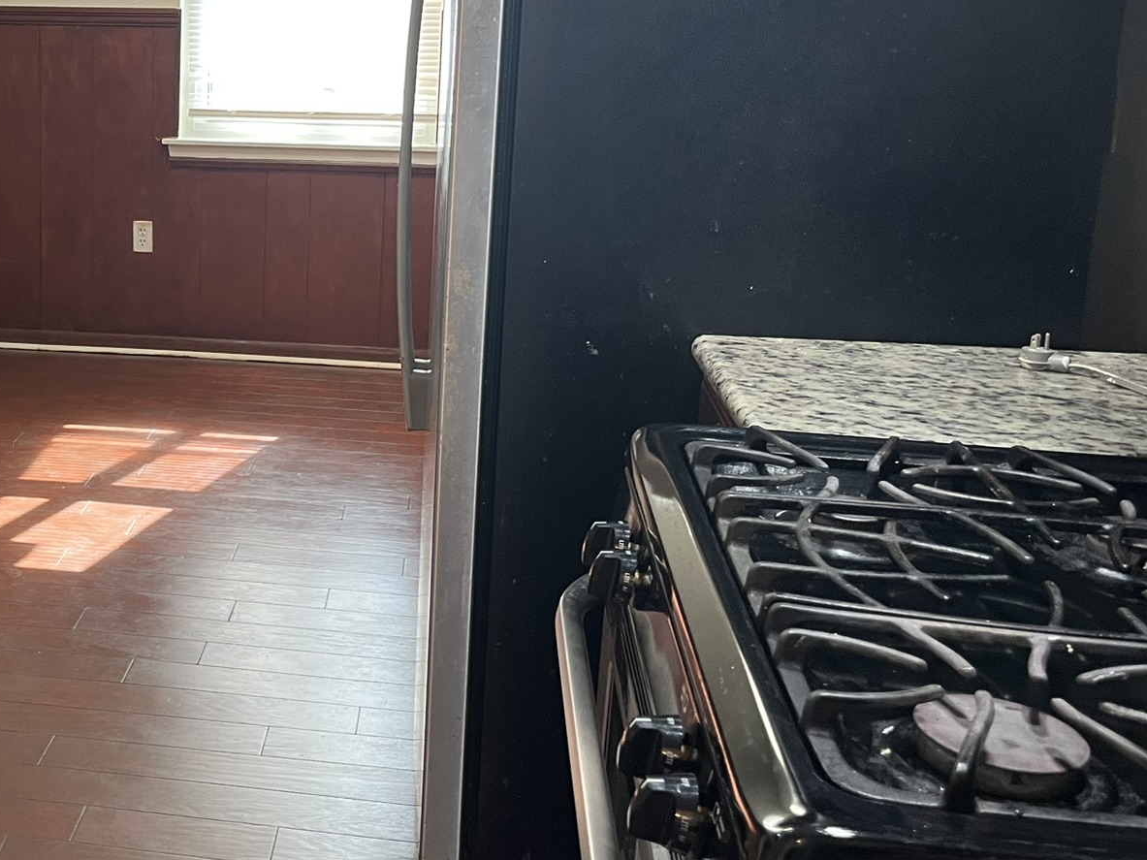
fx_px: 1491
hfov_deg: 39.9
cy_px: 318
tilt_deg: -10.4
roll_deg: -0.6
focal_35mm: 45
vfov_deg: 32.0
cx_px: 187
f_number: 1.6
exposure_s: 1/60
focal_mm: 5.1
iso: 100
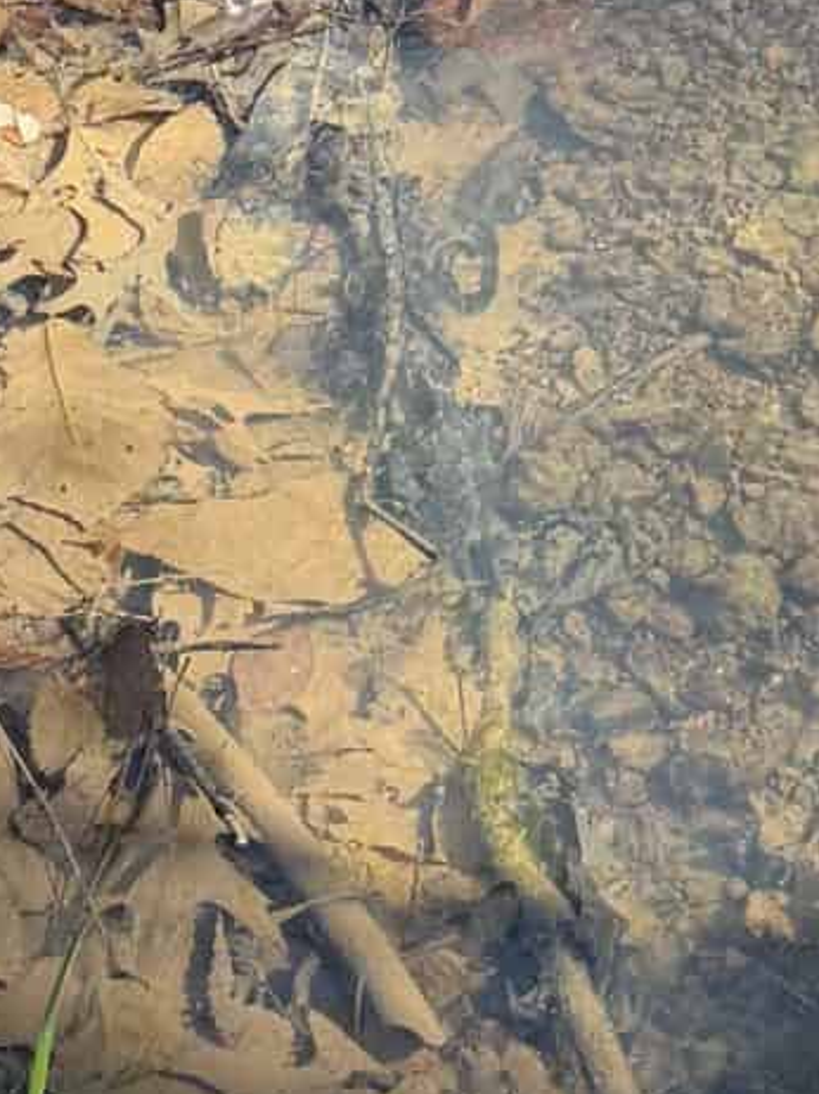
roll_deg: -2.0
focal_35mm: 133
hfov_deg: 11.1
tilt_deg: -43.5
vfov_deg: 14.7
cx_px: 670
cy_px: 199
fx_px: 4200
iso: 80
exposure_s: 1/514
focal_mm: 6.76
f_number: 1.78
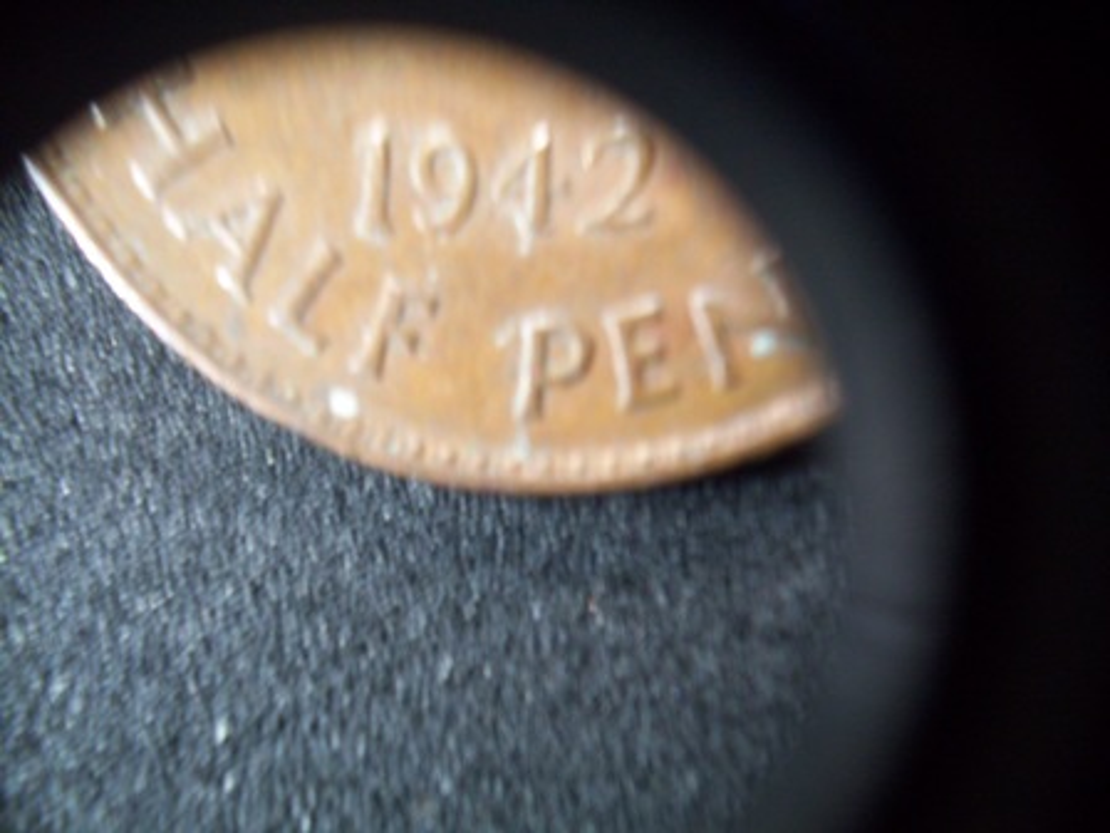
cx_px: 555
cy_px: 416
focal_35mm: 34
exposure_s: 1/8
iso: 160
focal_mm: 5.7
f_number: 2.9
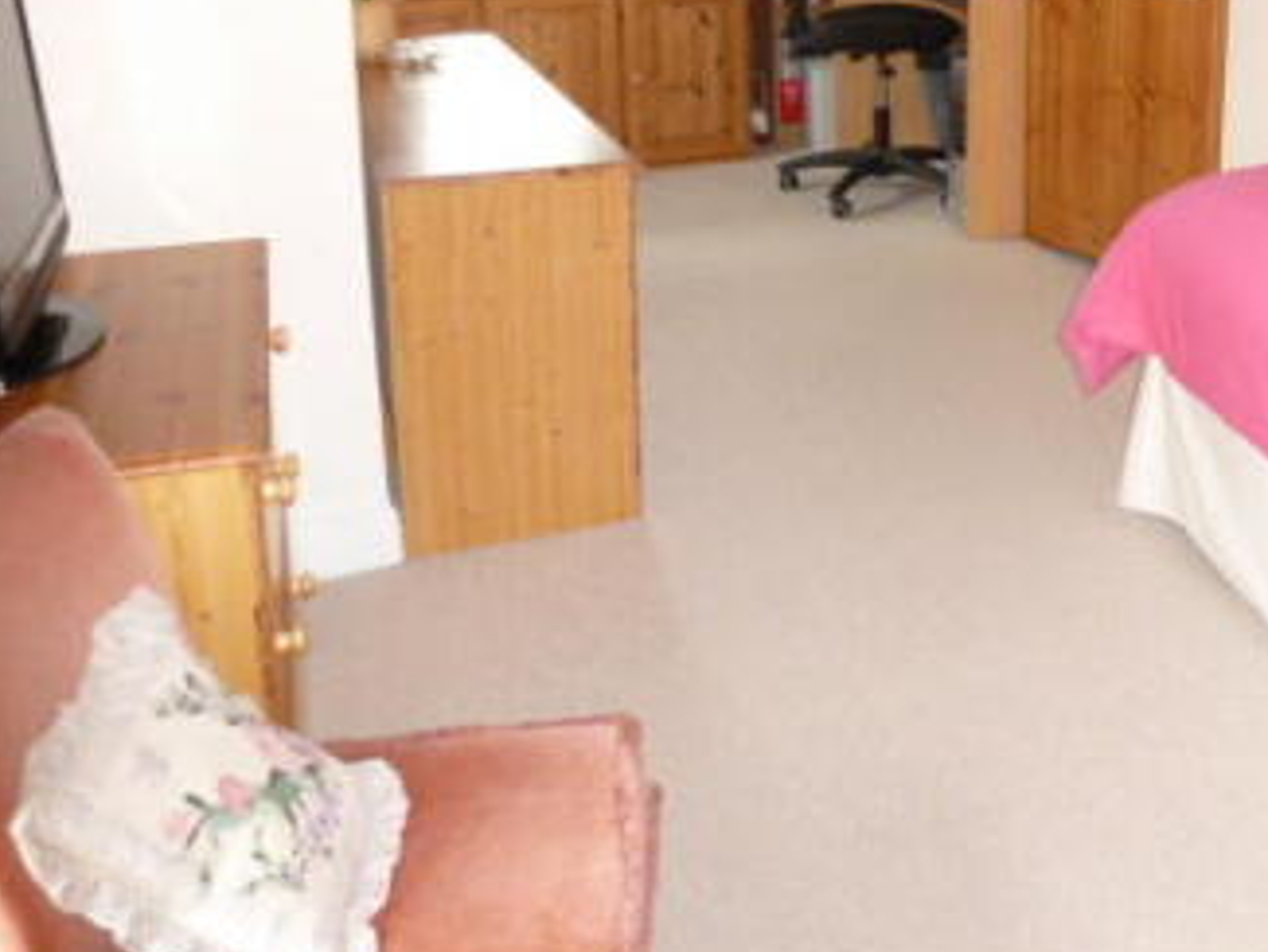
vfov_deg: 32.4
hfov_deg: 41.6
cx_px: 1044
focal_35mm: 43
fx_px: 1576
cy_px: 142
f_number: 3.3
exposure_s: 1/60
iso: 500
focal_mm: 4.3
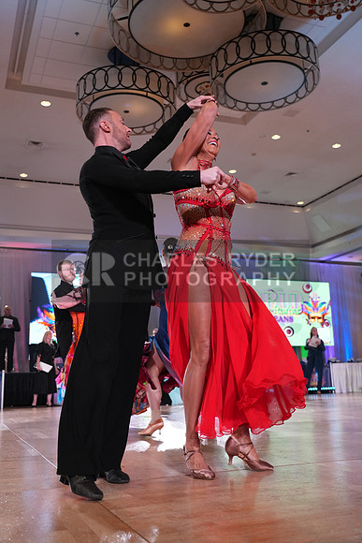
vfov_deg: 55.8
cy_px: 272
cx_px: 181
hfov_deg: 38.9
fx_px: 512
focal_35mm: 34
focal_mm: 34
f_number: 4
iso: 2500
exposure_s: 1/500
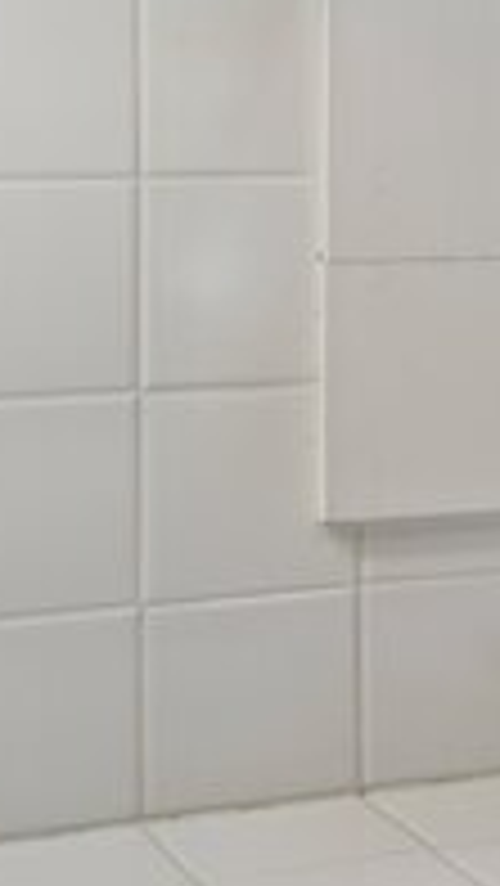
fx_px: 2606
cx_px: 1302
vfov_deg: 19.1
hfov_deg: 9.4
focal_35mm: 111
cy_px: 155
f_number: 8
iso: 400
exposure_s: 1/30
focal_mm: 32.5
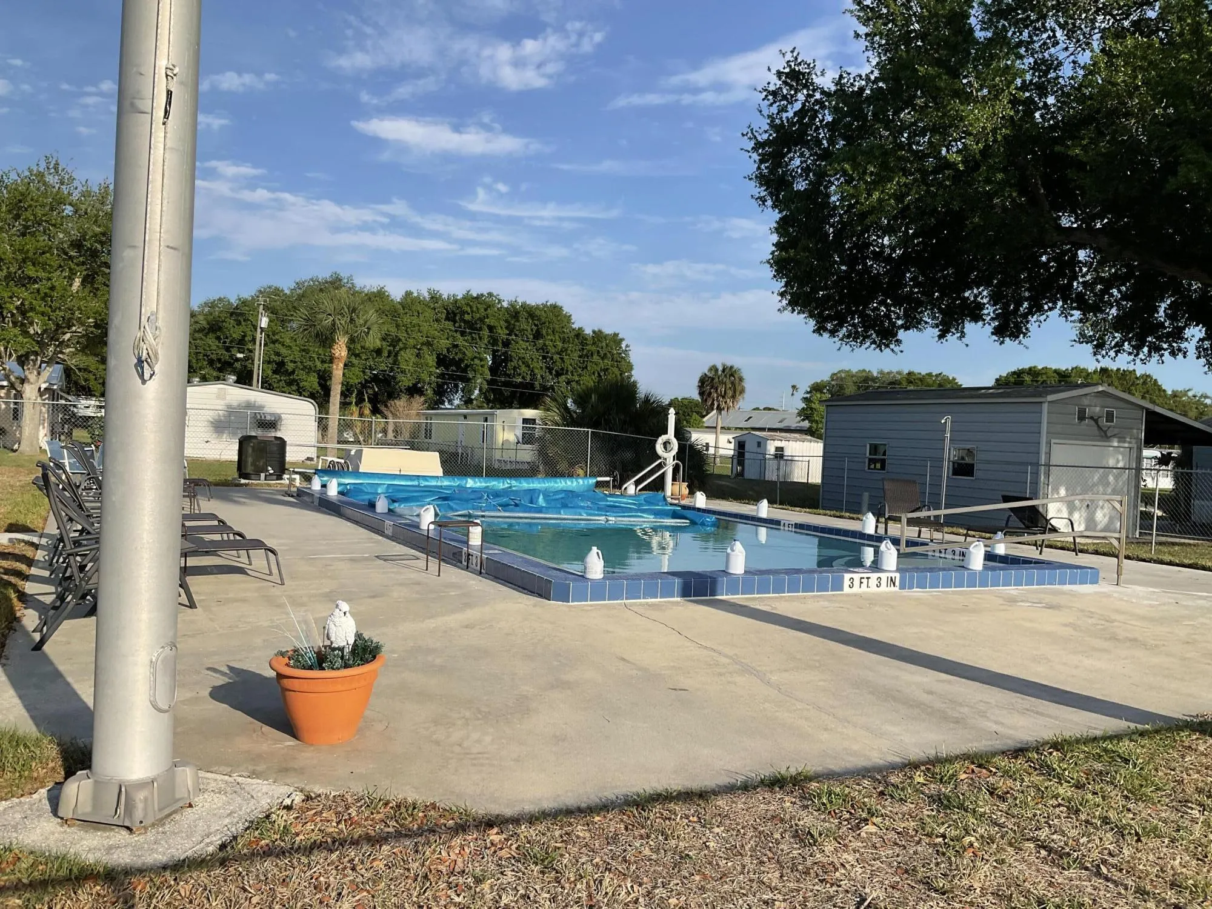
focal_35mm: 29
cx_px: 606
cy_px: 454
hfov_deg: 61.7
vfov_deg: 48.2
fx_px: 1015
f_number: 1.8
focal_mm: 3
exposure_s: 1/2427
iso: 16
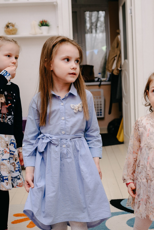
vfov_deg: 37.5
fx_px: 340
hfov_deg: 25.2
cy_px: 114
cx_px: 117
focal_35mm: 53
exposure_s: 1/160
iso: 400
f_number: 3.2
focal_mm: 35
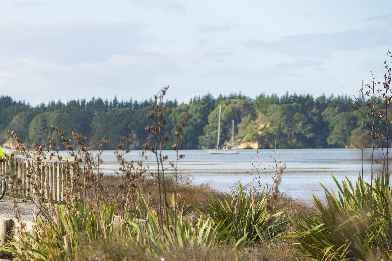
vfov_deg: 6.0
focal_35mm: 228
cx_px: 110
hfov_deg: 9.0
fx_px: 2483
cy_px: 208
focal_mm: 135
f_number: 3.5
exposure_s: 1/800
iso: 80
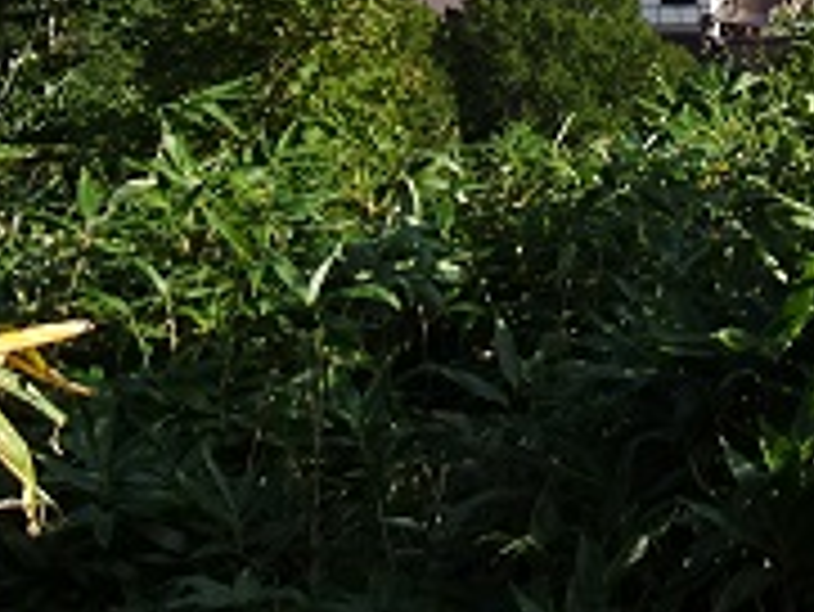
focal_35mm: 97
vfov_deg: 13.5
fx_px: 2282
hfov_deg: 19.2
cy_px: -531
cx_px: 949
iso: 80
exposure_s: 1/500
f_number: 3.5
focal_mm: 4.1
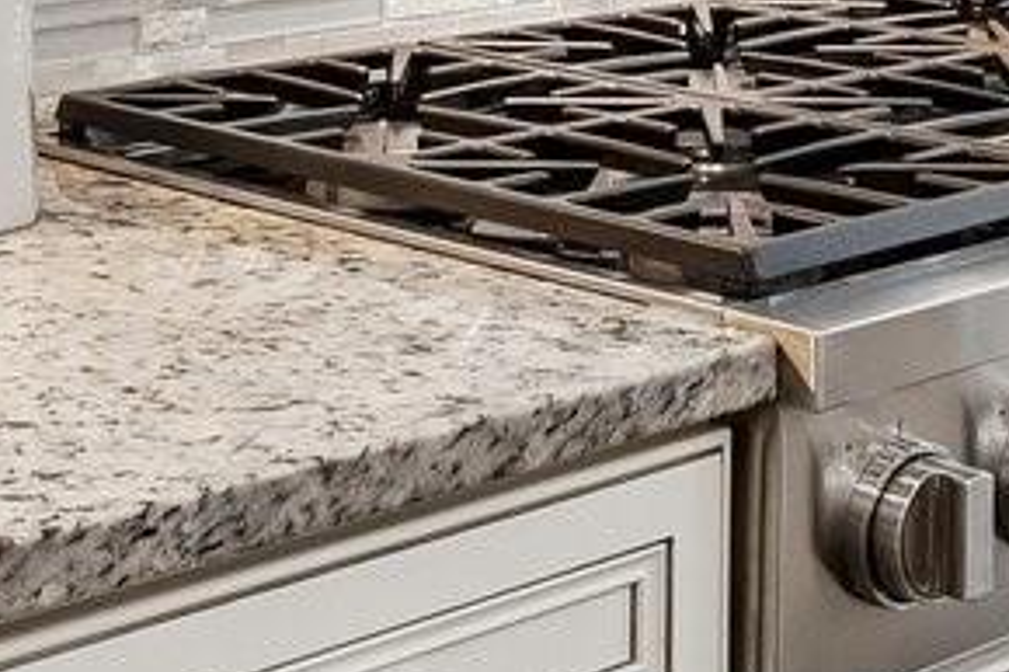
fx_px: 2969
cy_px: -413
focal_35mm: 106
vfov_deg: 12.1
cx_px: 682
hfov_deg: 19.2
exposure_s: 1/20
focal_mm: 10
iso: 400
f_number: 8
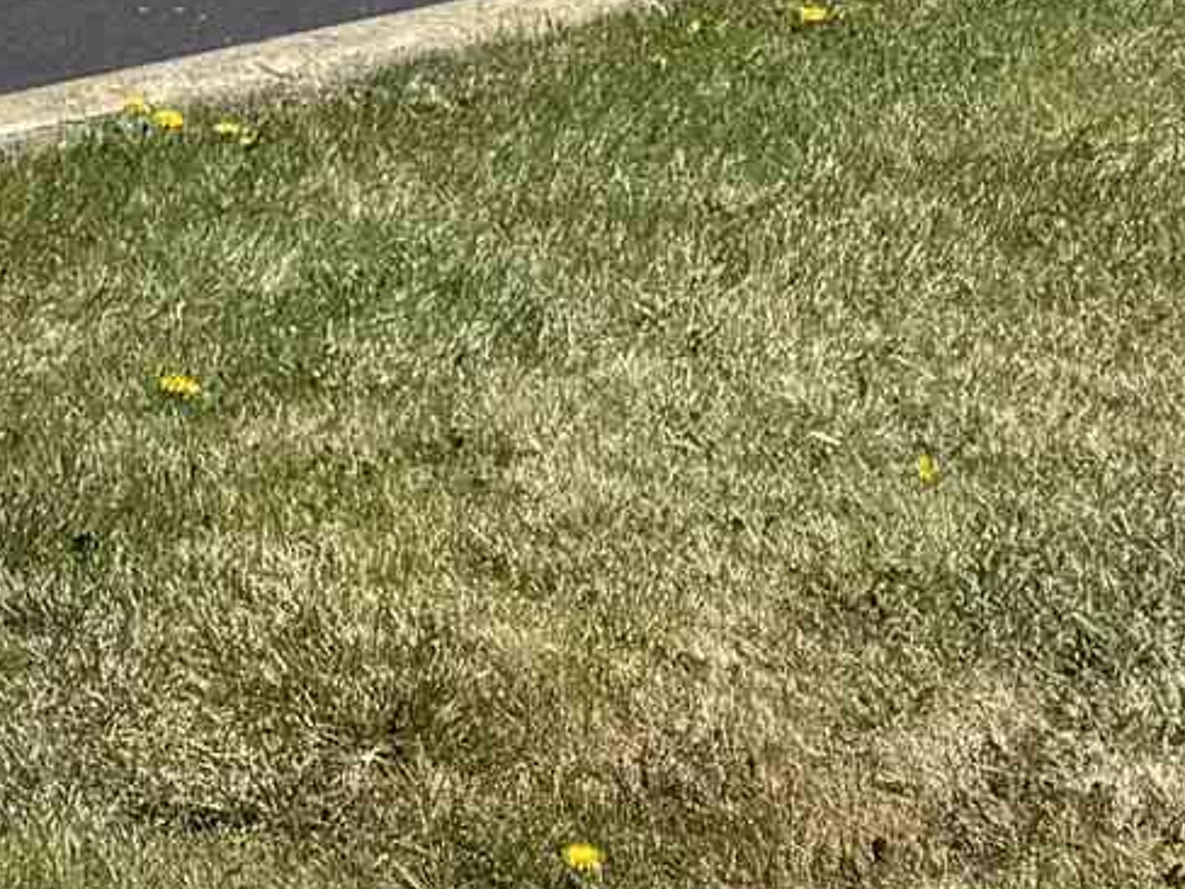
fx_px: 5169
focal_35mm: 151
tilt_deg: -6.7
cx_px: -1605
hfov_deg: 11.1
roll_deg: +3.0
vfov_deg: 9.6
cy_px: -323
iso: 80
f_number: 1.78
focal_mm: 6.76
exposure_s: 1/4608
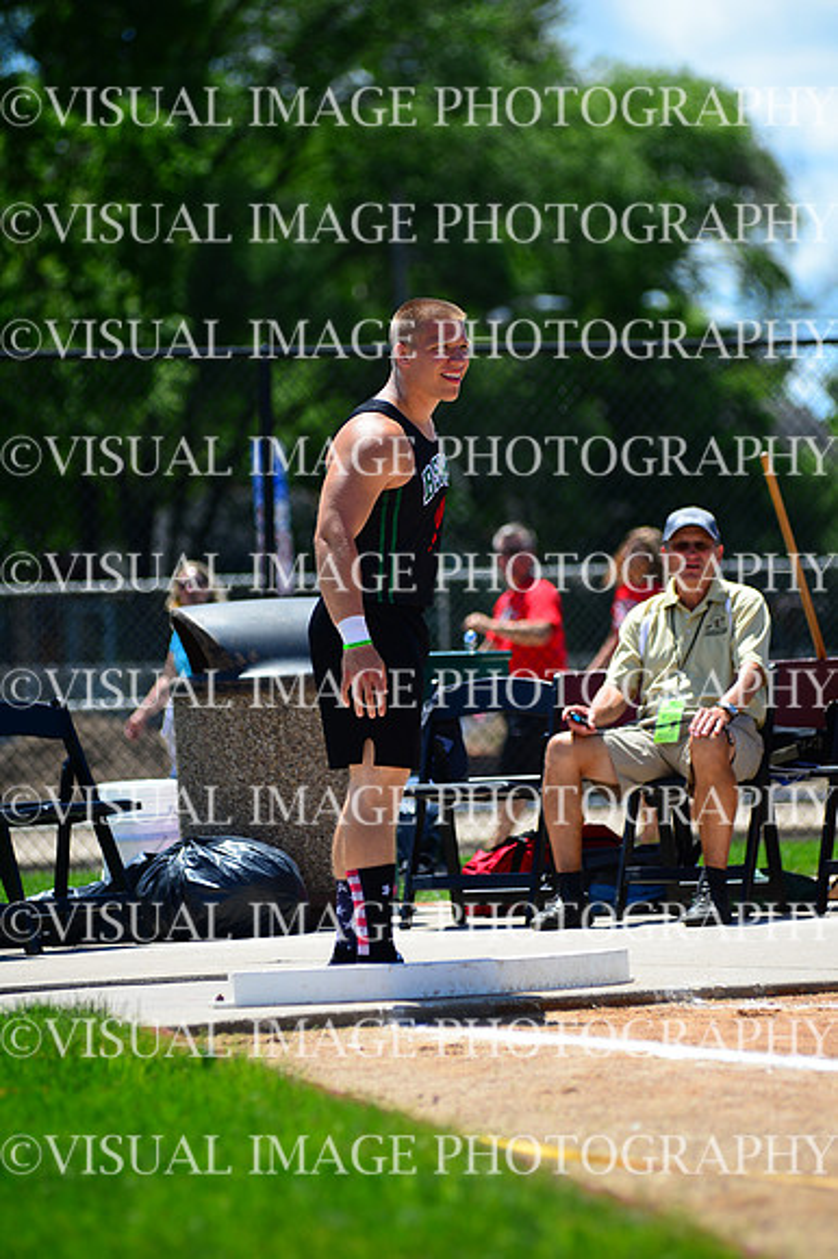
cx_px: 419
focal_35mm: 200
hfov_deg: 6.9
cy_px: 630
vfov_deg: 10.3
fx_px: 6991
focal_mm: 200
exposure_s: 1/2500
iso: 320
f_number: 4
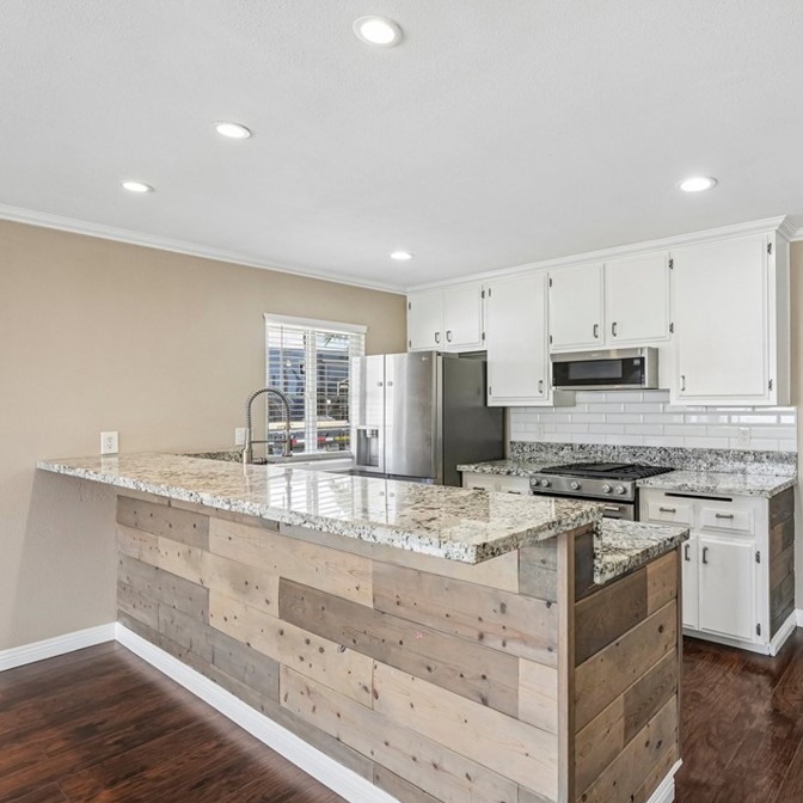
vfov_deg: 69.6
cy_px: 403
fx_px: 577
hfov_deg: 67.7
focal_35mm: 22
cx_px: 535
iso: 500
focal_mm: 17
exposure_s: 1/30
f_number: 8
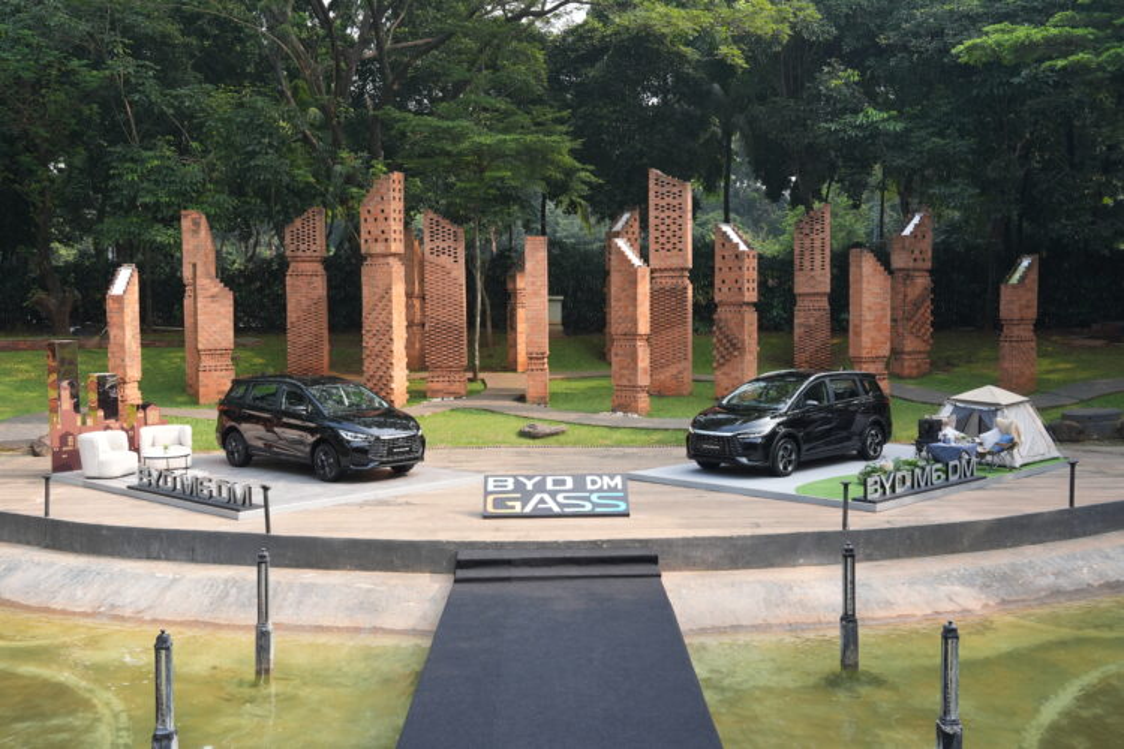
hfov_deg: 51.9
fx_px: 1155
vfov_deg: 35.9
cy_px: 374
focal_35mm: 37
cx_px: 562
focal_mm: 37
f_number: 5.6
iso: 800
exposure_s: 1/800
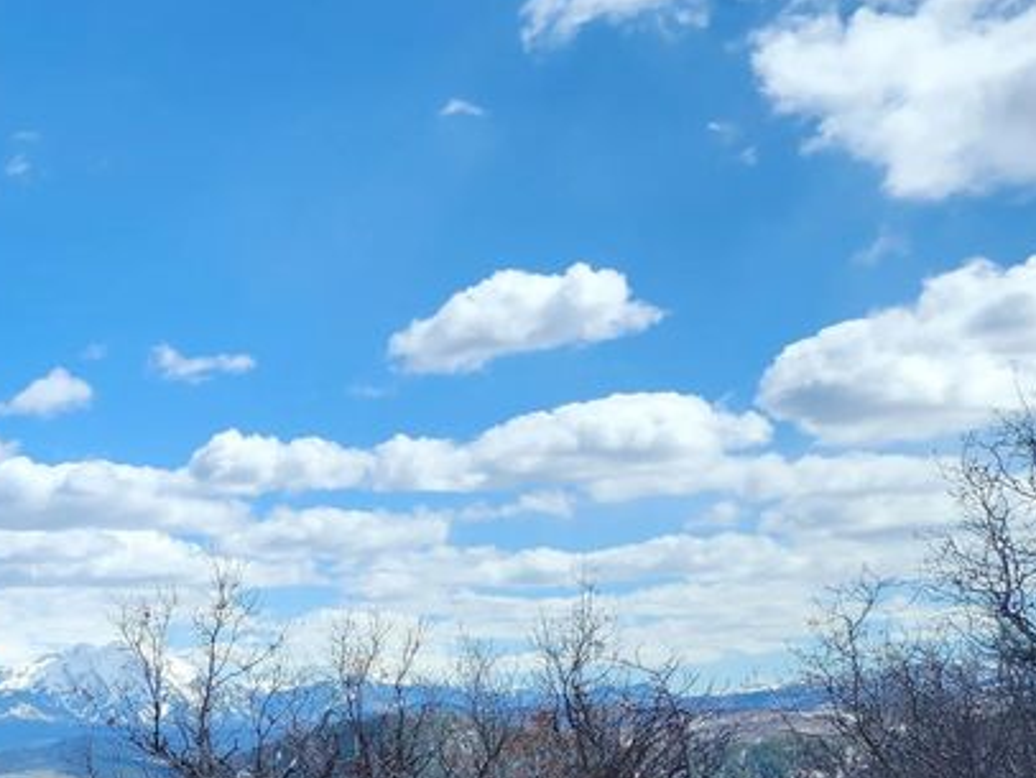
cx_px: -199
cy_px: 809
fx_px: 1737
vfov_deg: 24.0
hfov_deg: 28.9
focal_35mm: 58
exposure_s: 1/1033
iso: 12
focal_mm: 6.4
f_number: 1.8
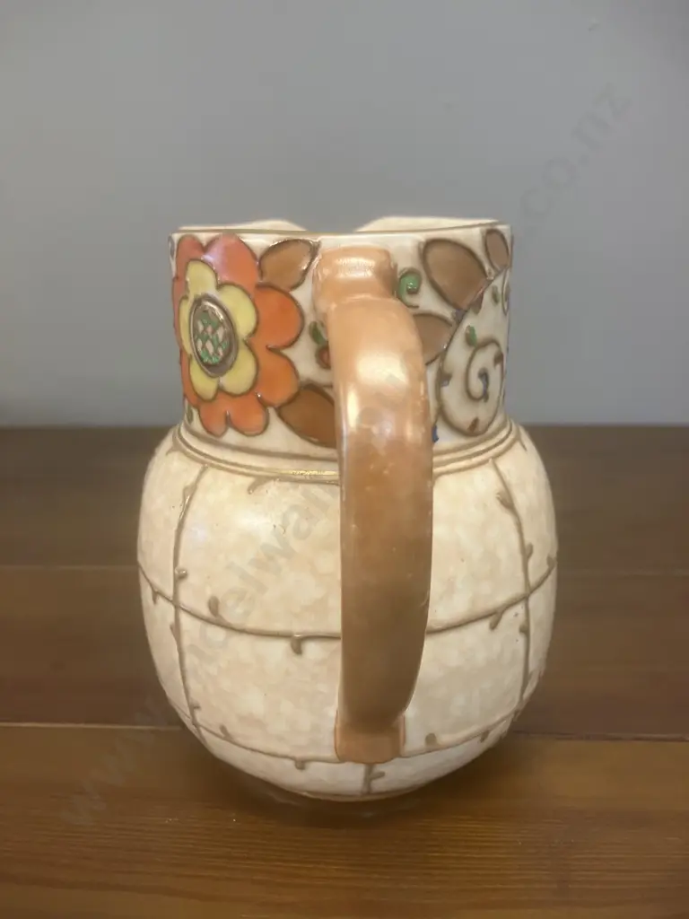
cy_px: 460
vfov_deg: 63.4
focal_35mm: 28
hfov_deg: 49.7
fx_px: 743
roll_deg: +2.1
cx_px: 344
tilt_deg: -19.3
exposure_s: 1/50
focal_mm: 3.99
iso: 160
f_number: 1.8
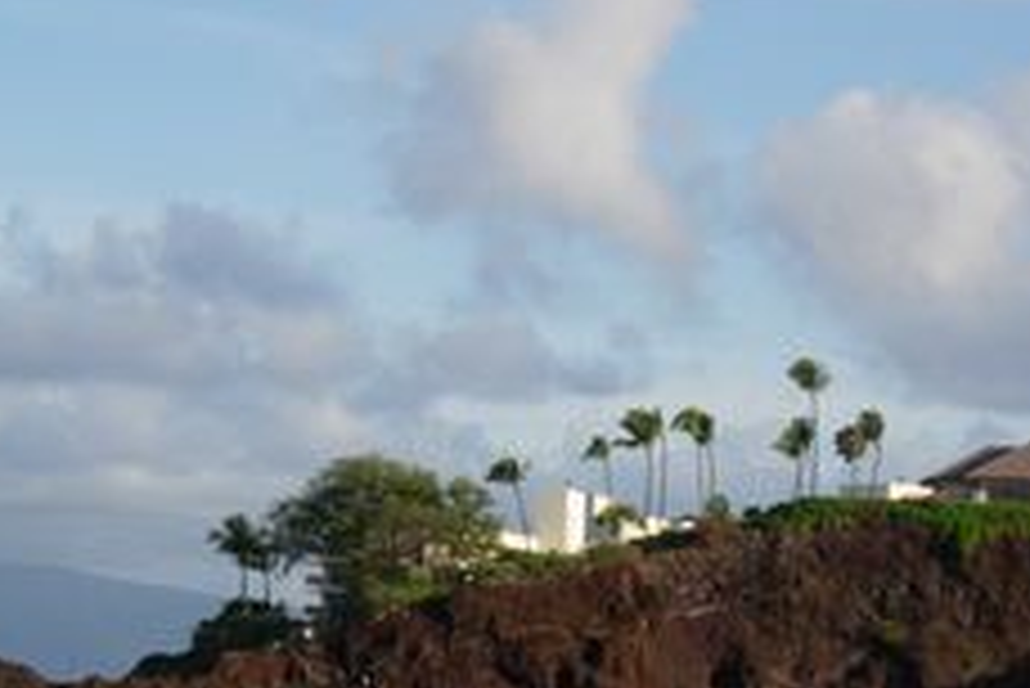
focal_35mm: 172
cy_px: 594
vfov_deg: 8.0
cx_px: 418
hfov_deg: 11.9
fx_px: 4924
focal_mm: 21.3
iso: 64
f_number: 4.6
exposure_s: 1/483
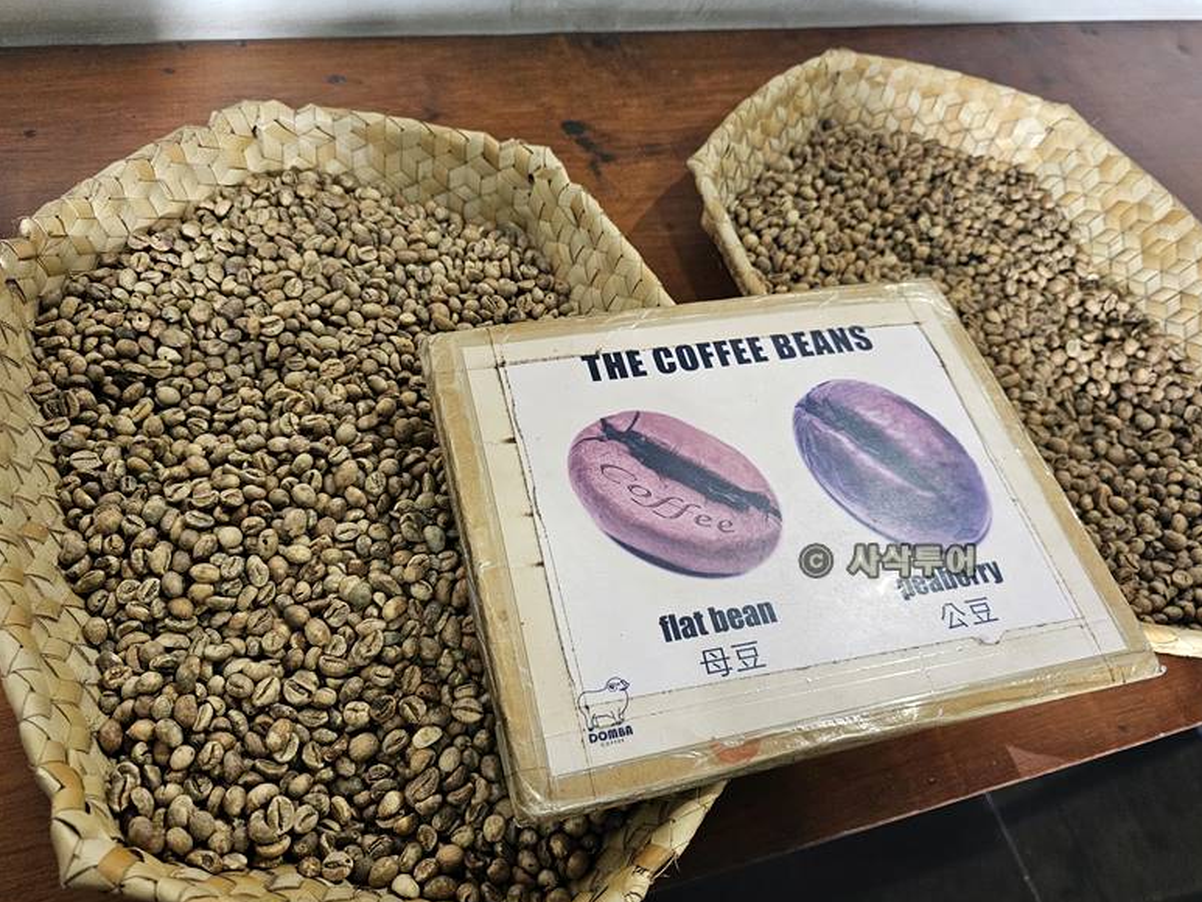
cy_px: 460
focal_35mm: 25
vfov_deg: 54.9
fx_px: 868
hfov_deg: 69.4
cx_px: 602
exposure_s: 1/170
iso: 800
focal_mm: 6.3
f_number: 1.7
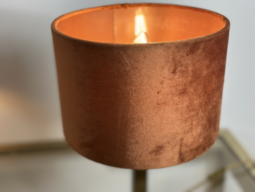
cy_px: 96
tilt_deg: -22.3
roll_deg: -0.2
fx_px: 354
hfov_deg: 39.7
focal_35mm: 48
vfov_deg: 30.3
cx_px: 128
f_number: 1.78
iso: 64
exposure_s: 1/151
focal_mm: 6.86
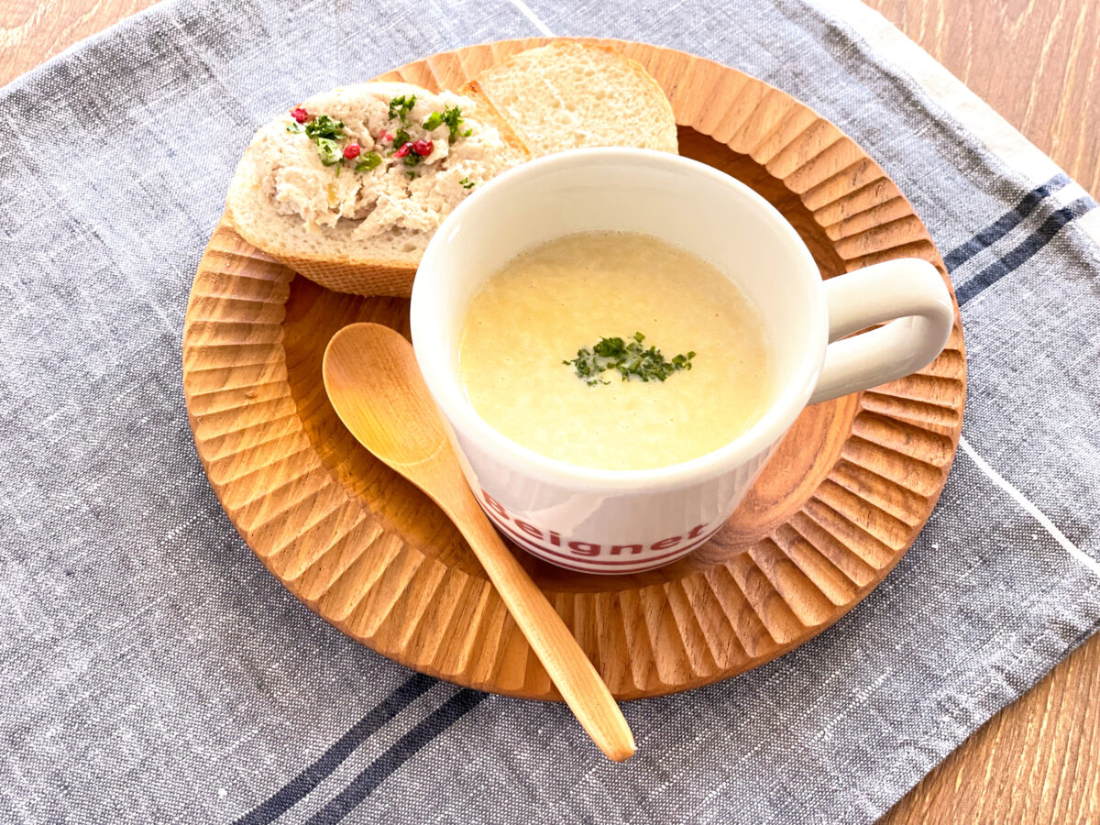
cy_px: 412
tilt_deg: -58.6
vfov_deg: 28.0
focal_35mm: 52
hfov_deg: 36.8
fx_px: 1652
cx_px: 550
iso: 160
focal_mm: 6
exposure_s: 1/122
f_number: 2
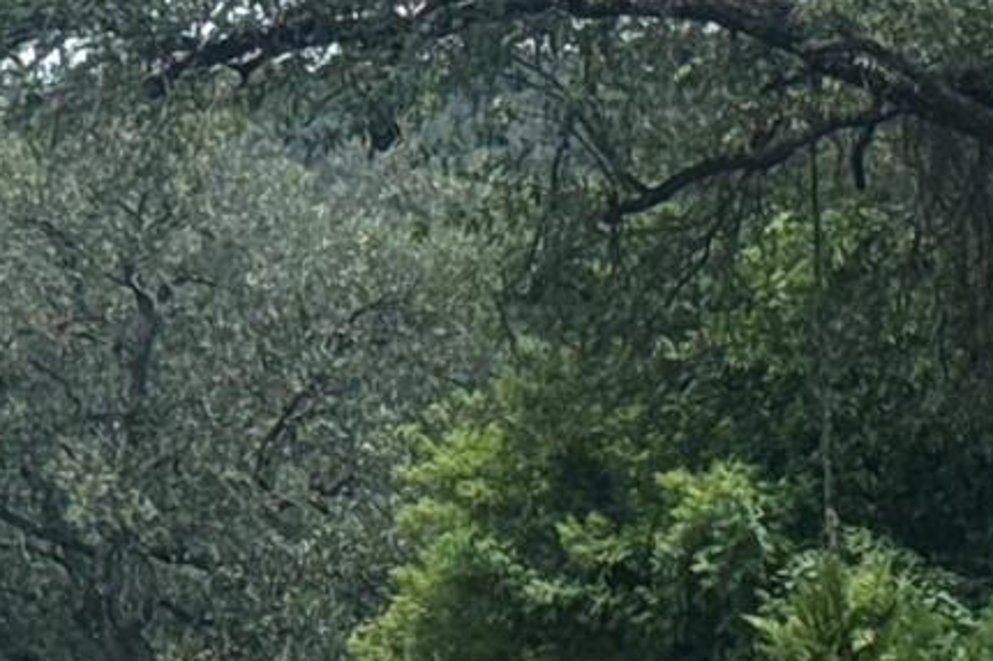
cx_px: 360
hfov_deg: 8.7
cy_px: 619
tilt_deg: -3.1
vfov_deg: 5.8
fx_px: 6560
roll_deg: +2.1
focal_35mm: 238
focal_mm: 6.76
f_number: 1.78
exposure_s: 1/2415
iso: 64
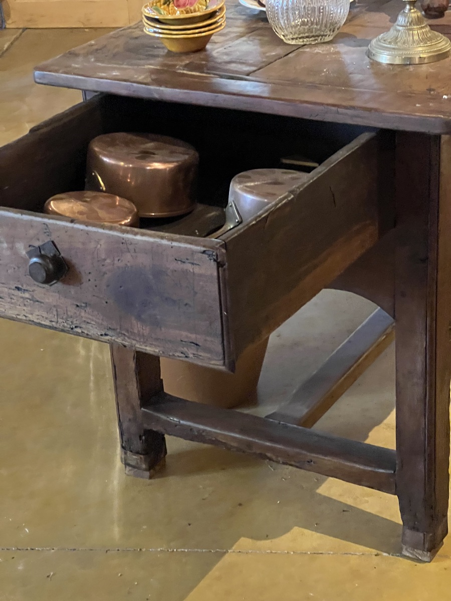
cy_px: 300
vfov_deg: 25.3
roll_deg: +2.8
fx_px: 1338
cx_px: 226
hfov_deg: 19.1
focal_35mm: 77
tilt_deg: -26.8
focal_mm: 9
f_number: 2.8
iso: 1250
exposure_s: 1/20
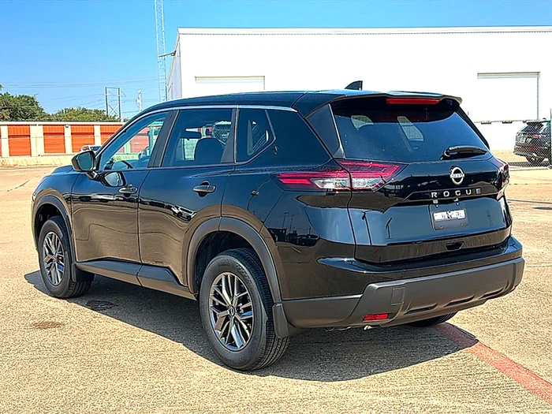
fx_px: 606
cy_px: 207
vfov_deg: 37.7
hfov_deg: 49.0
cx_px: 276
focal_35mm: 38
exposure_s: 1/4219
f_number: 1.78
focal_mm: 6.86
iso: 80
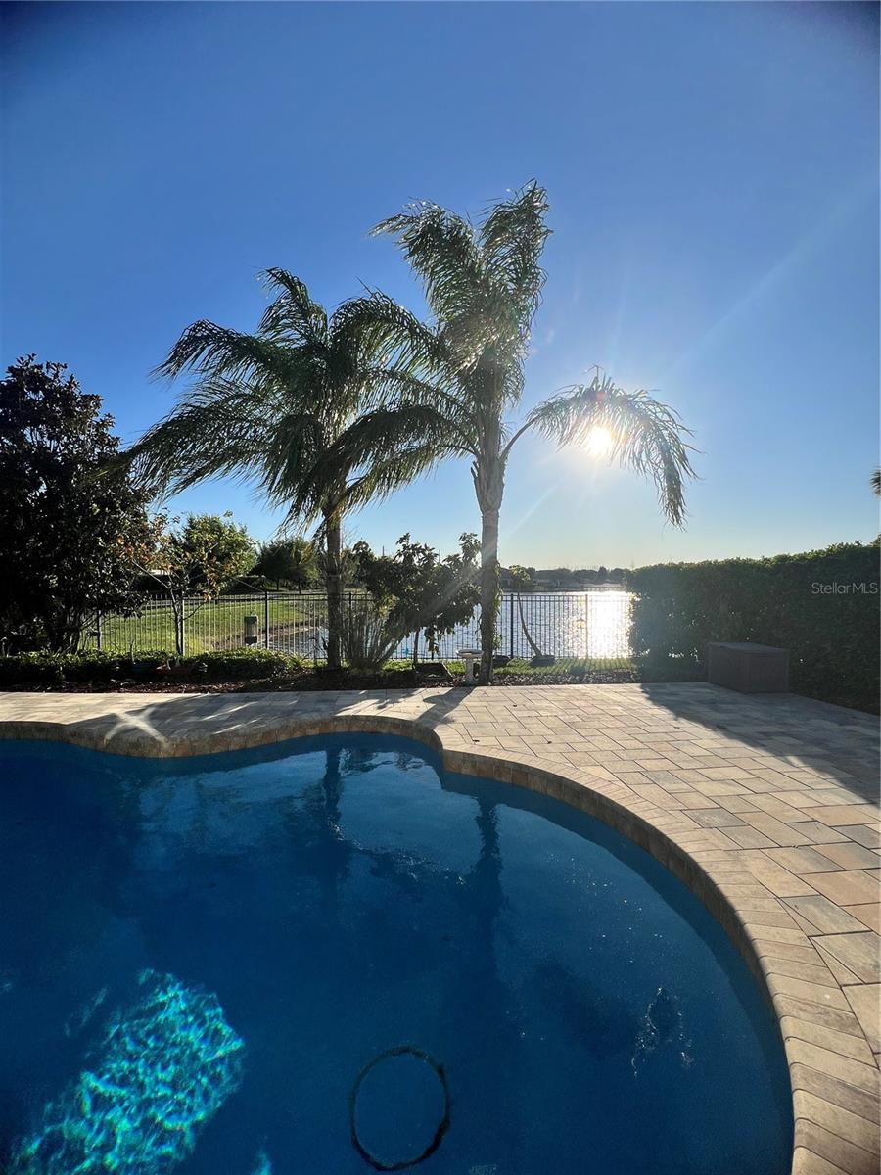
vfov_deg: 106.2
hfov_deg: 89.9
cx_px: 440
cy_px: 588
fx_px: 441
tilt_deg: -0.4
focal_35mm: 13
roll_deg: +0.4
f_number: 1.8
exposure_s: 1/3534
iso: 32
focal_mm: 1.57
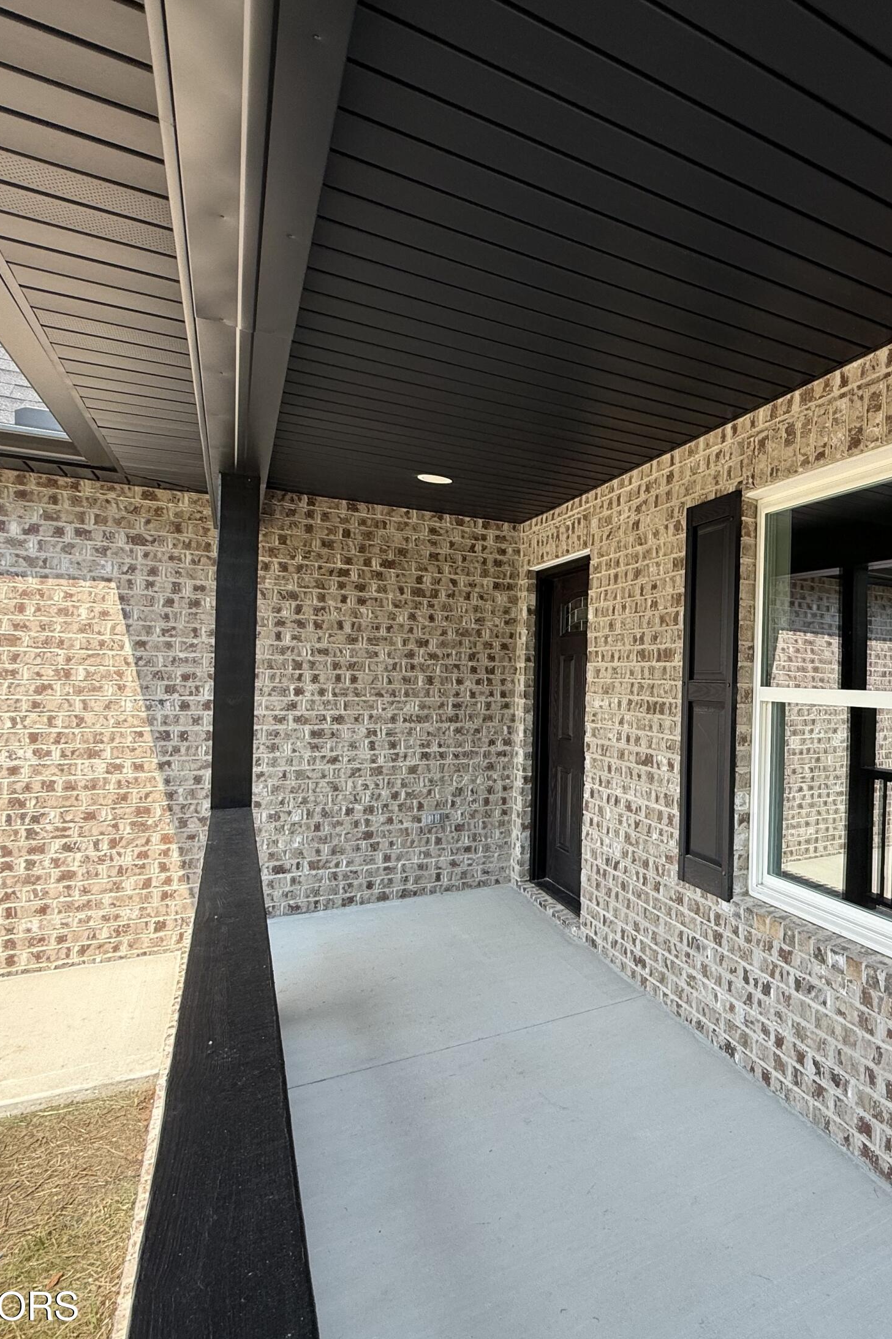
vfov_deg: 84.0
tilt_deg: +0.8
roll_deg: -2.2
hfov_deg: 57.6
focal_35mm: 20
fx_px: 743
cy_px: 680
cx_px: 706
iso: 50
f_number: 2.2
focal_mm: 2.22
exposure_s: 1/370
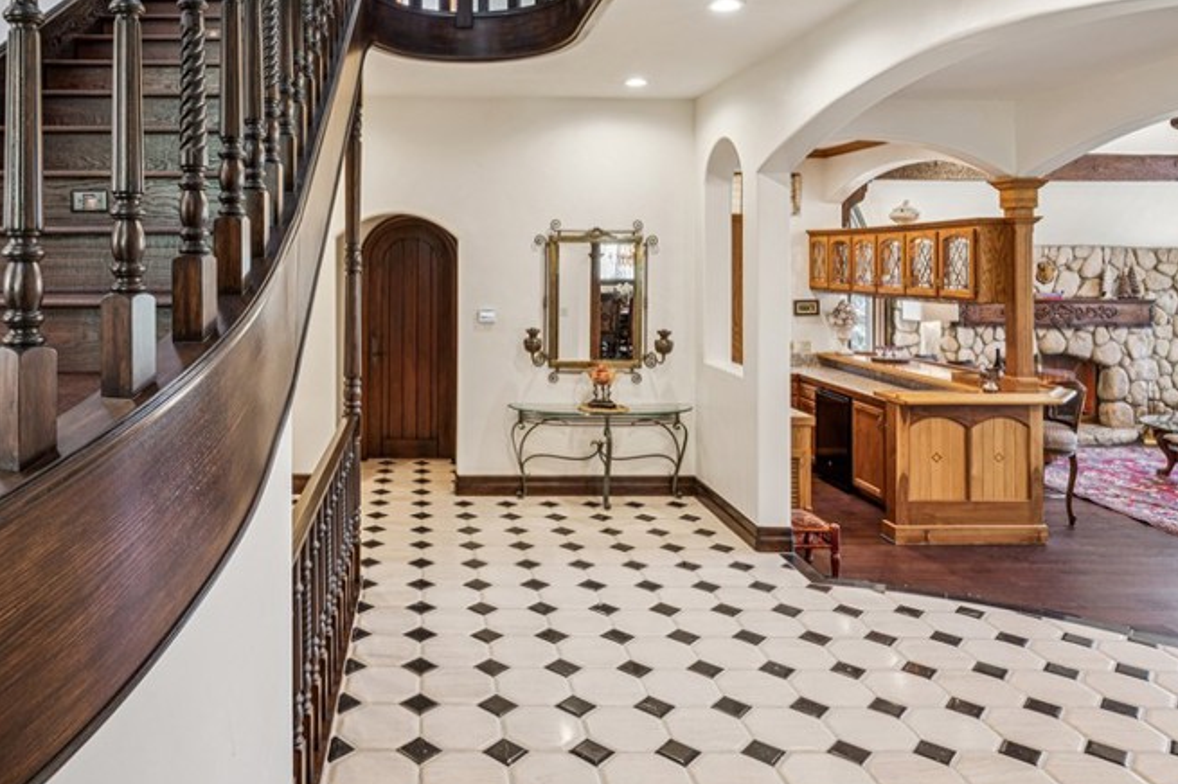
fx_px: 838
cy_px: 237
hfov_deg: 68.9
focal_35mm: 26
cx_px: 430
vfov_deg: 48.9
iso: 100
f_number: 13
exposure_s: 1.6
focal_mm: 16.4
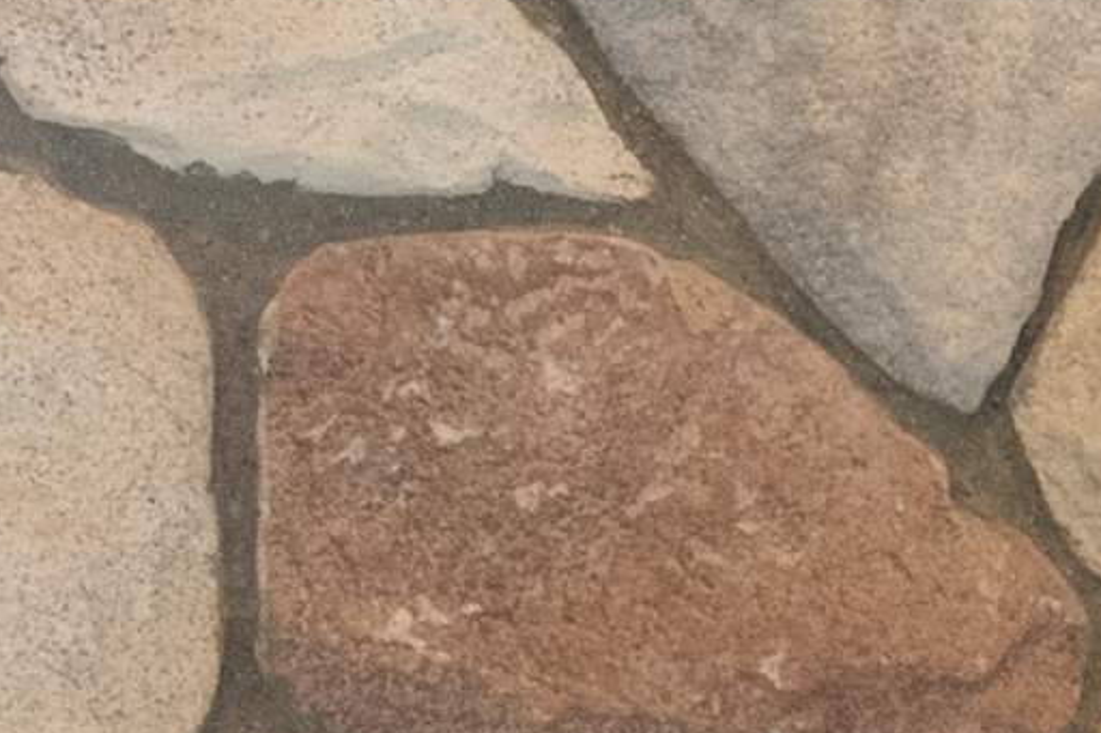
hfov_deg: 8.0
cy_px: 2069
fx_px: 7704
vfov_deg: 5.2
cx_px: 1583
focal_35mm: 252
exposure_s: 1/80
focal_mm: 42
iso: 2000
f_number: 4.5
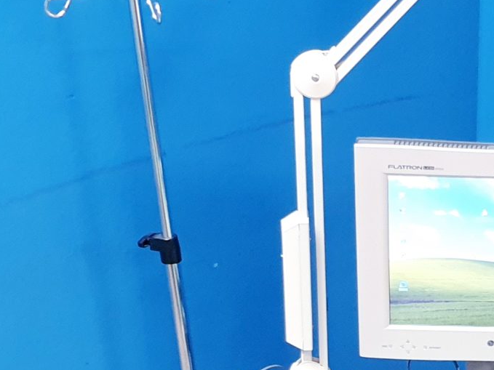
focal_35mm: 98
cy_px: 403
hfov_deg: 19.4
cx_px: 505
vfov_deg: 14.7
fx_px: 1398
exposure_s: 1/50
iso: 400
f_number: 2.4
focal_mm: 4.3
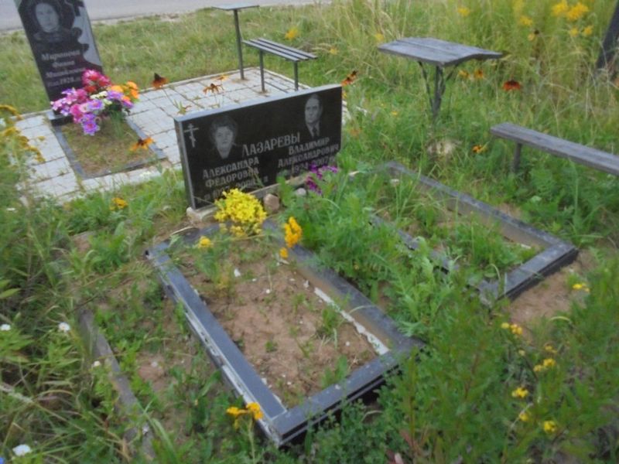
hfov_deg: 67.3
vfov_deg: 53.1
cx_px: 310
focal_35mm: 26
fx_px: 465
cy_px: 232
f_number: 3.5
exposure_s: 1/200
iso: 400
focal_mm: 4.6
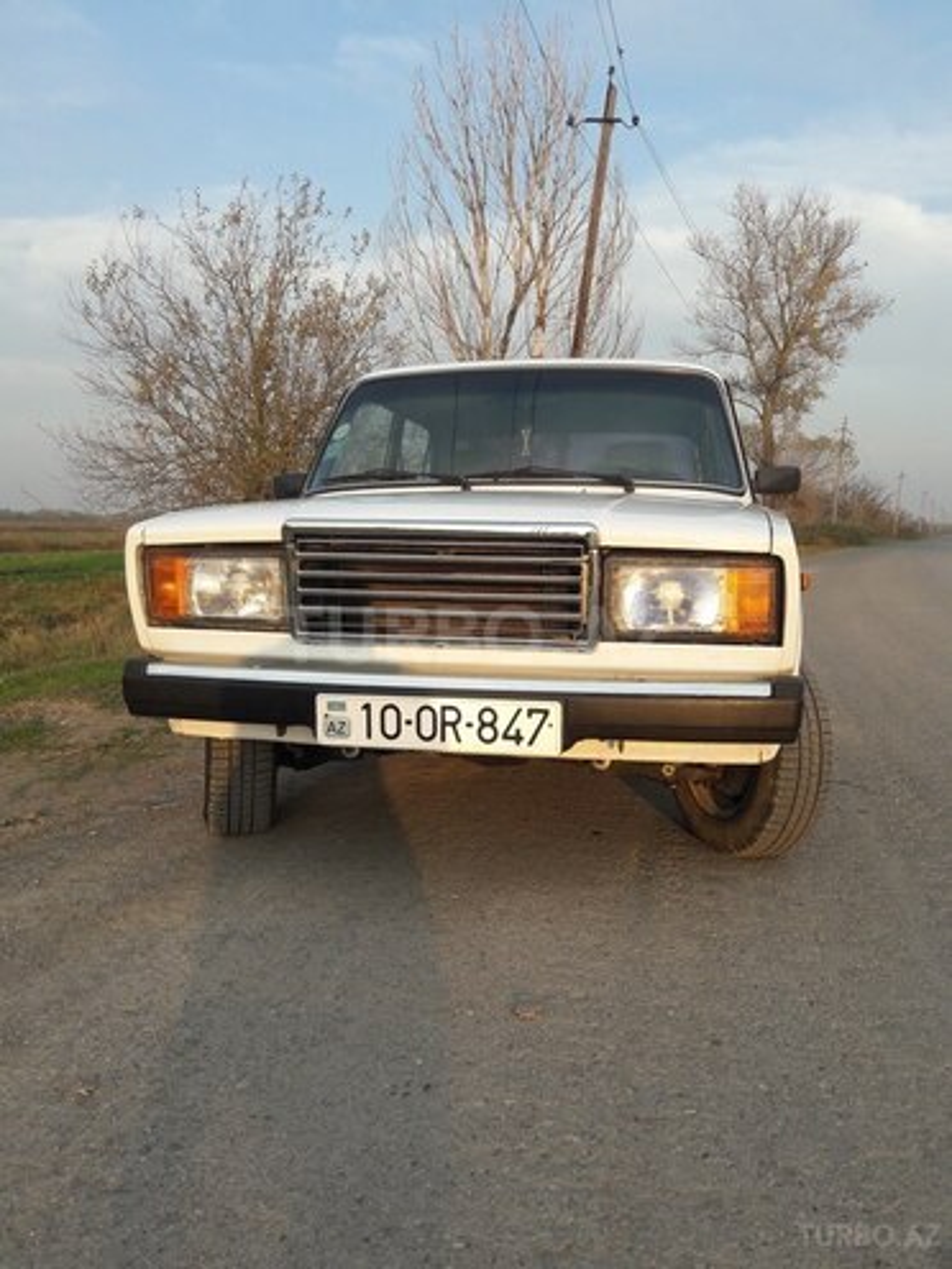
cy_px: 634
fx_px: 1027
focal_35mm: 28
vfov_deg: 63.4
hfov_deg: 49.7
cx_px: 476
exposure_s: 1/498
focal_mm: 3.7
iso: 40
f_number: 1.9
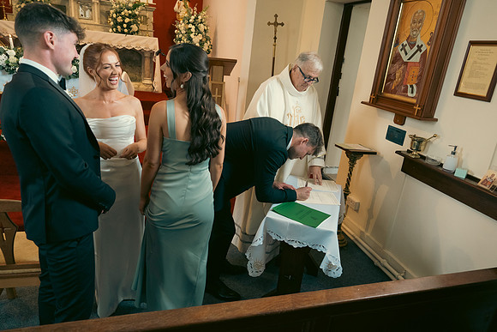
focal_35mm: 24
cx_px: 248
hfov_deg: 73.7
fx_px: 331
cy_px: 166
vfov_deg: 53.2
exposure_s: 1/200
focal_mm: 24
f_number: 3.5
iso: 3200
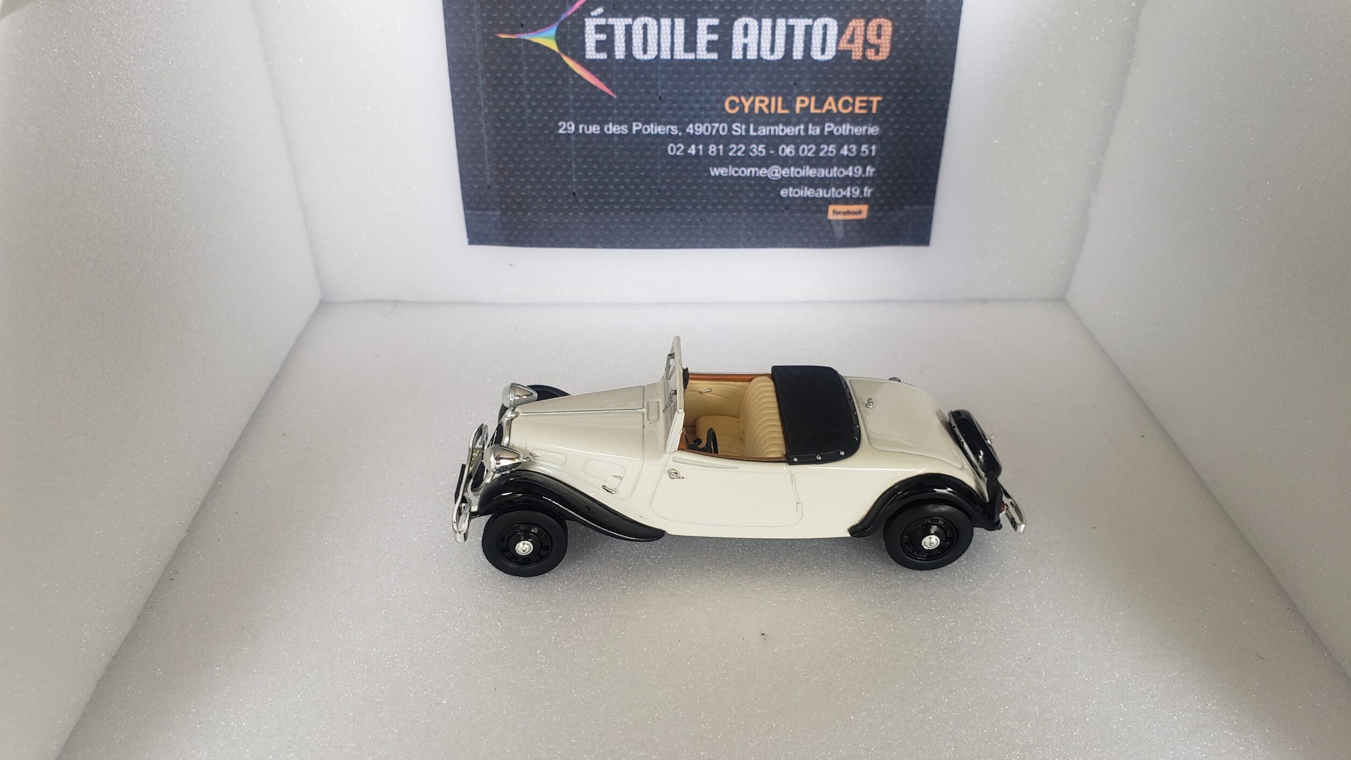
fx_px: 1039
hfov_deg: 66.1
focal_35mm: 29
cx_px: 669
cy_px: 434
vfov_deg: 40.1
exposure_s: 1/60
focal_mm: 4.3
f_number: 2.4
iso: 125
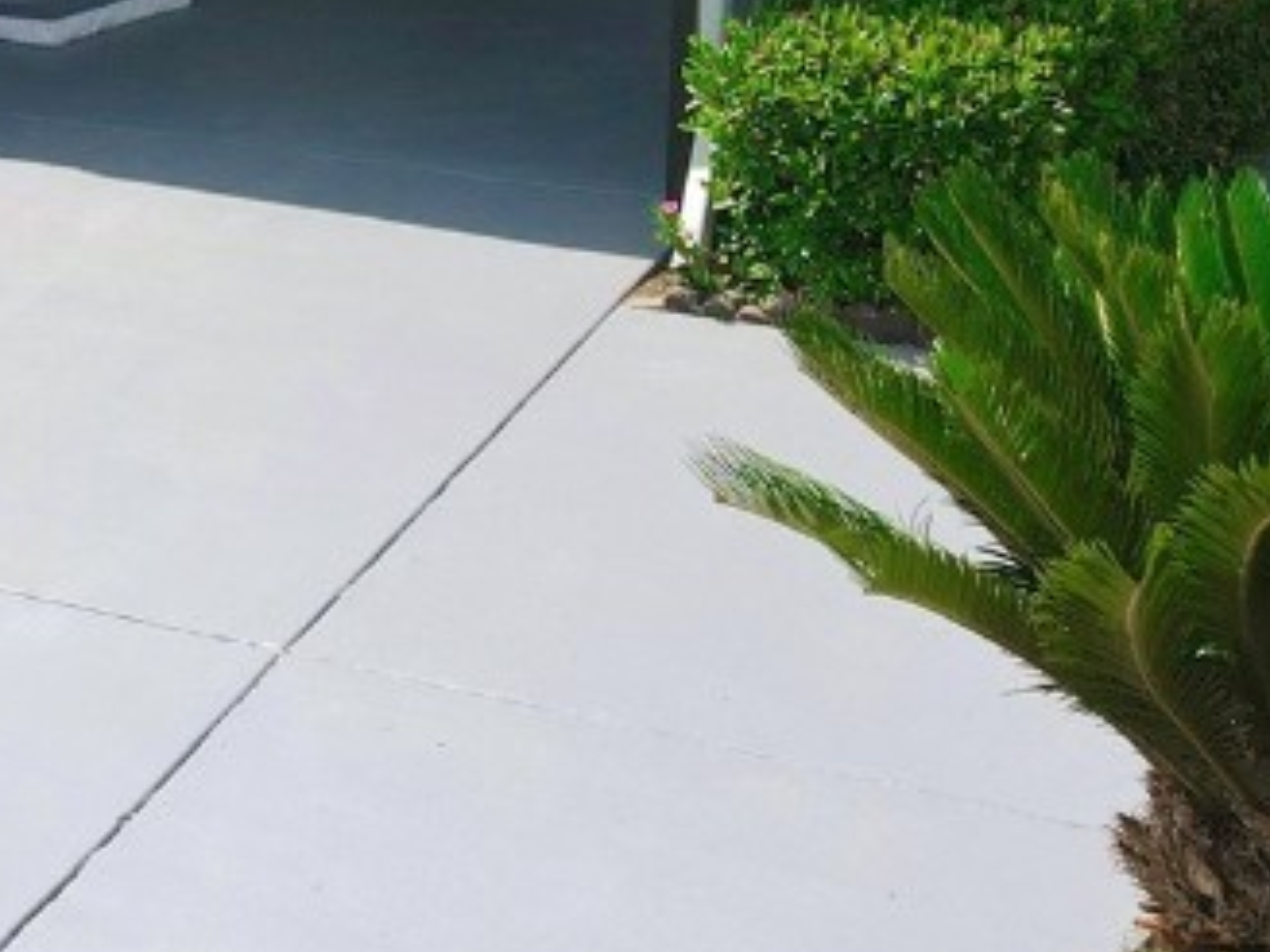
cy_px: 19
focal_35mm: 75
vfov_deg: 19.1
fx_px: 2752
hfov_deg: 23.8
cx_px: -228
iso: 100
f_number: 2.8
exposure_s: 1/1000
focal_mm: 4.5
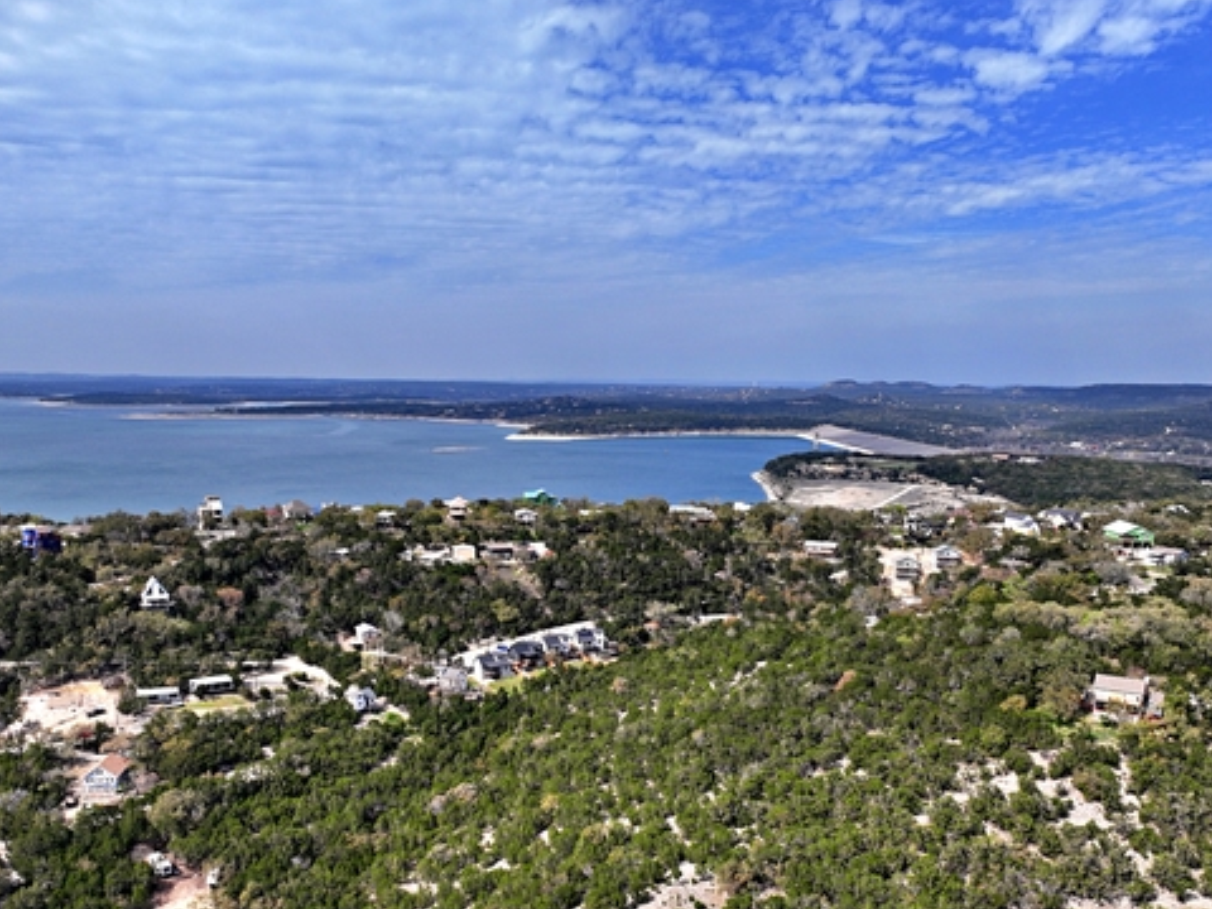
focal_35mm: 32
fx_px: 1120
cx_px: 624
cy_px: 576
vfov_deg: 43.8
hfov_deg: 56.8
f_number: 2.8
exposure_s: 1/2000
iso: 110
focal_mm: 12.29
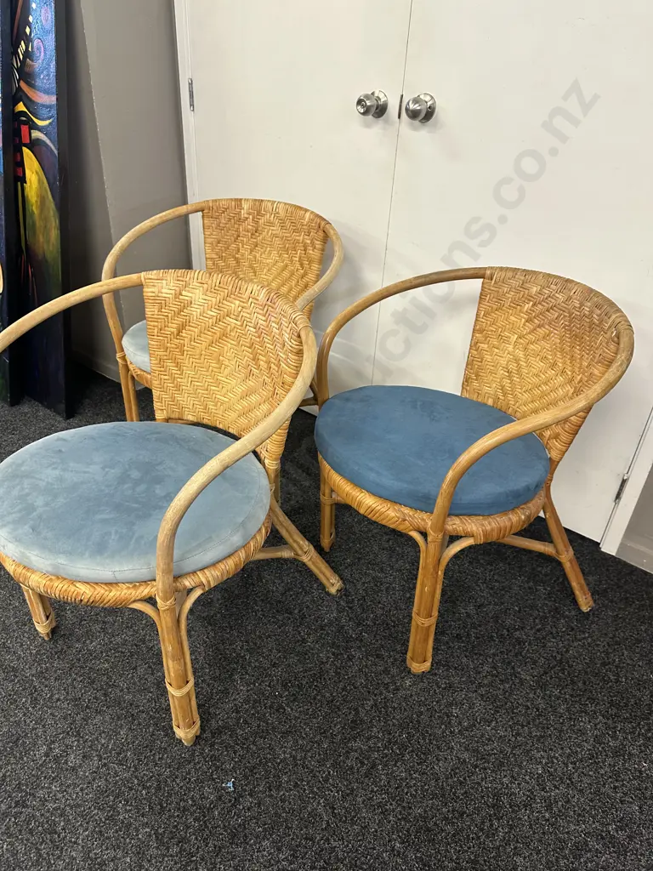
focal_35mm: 24
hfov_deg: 56.8
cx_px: 326
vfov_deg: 71.6
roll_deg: -3.3
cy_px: 436
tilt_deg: -32.5
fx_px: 604
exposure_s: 1/50
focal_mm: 6.86
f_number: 1.78
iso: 160
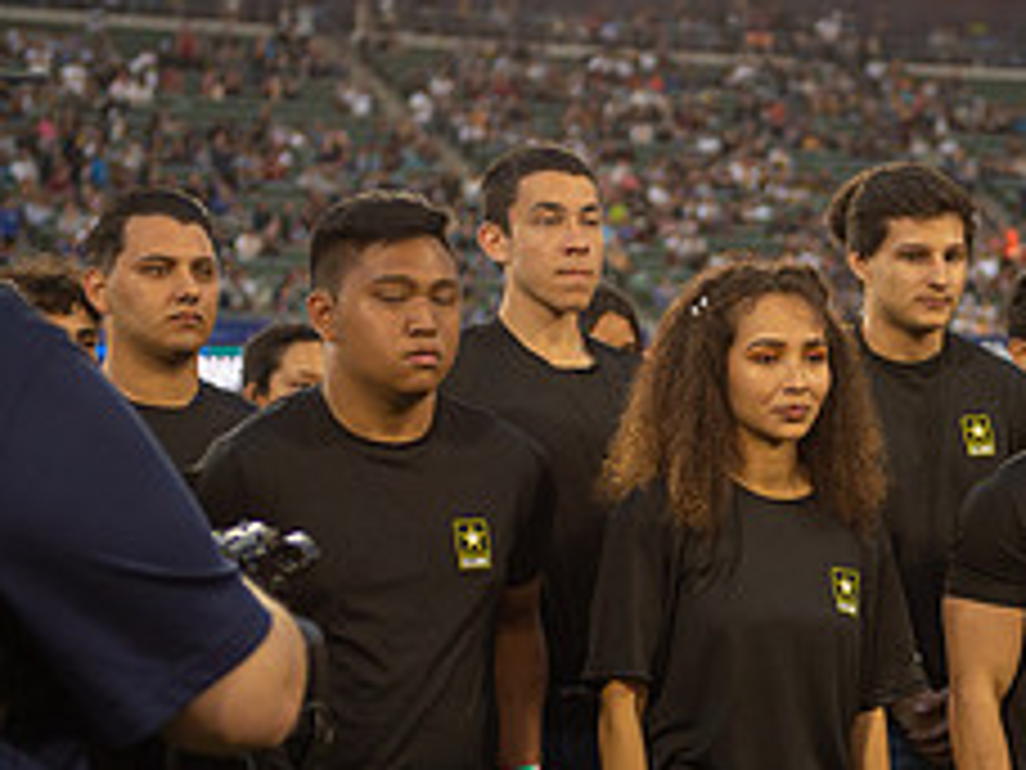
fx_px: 3764
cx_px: 972
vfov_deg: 11.6
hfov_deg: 15.3
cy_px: 606
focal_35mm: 127
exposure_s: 1/500
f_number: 2.8
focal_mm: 52
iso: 400
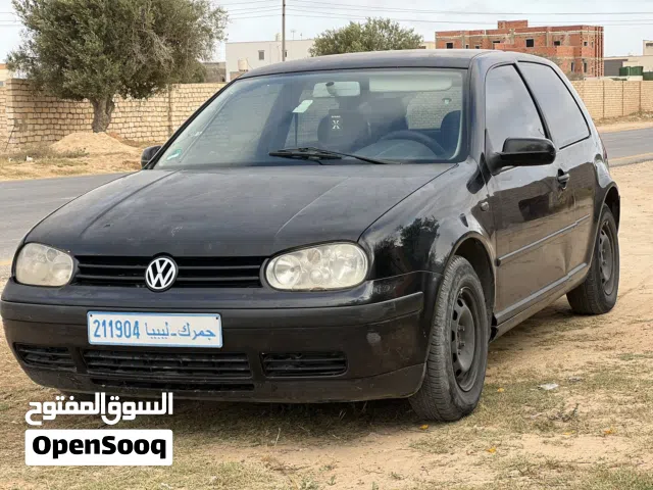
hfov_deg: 25.3
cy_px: 245
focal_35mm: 77
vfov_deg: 19.1
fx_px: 1453
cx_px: 326
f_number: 2.8
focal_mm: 9
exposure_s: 1/121
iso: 32
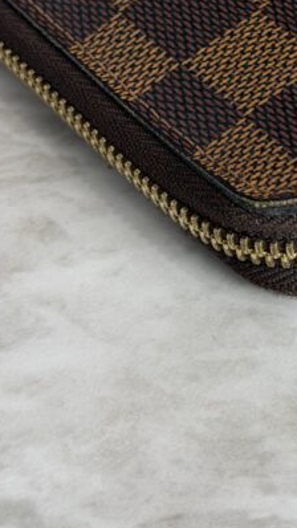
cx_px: 383
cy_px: 111
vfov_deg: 20.2
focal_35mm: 105
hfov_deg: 11.3
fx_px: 1469
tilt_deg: -46.5
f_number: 1.78
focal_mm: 6.76
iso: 80
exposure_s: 1/120
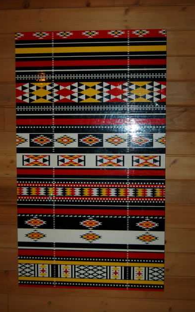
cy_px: 158
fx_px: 451
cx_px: 93
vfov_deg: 38.2
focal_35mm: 53
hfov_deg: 24.4
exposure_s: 1/60
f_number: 4.5
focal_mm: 34
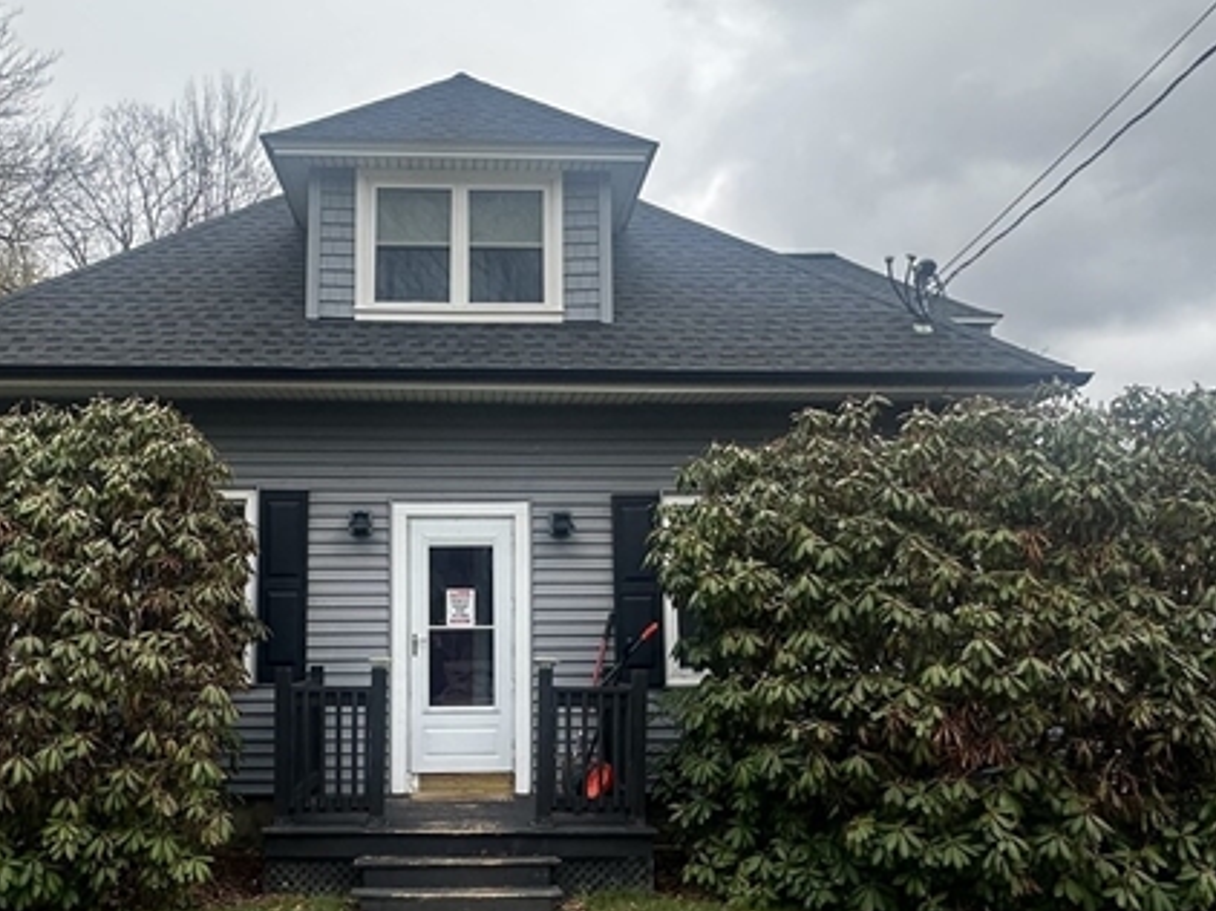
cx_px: 490
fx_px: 1194
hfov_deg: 53.6
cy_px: 551
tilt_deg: +6.0
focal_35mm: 34
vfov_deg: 41.5
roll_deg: +0.5
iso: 40
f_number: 2.2
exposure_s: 1/520
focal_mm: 2.22
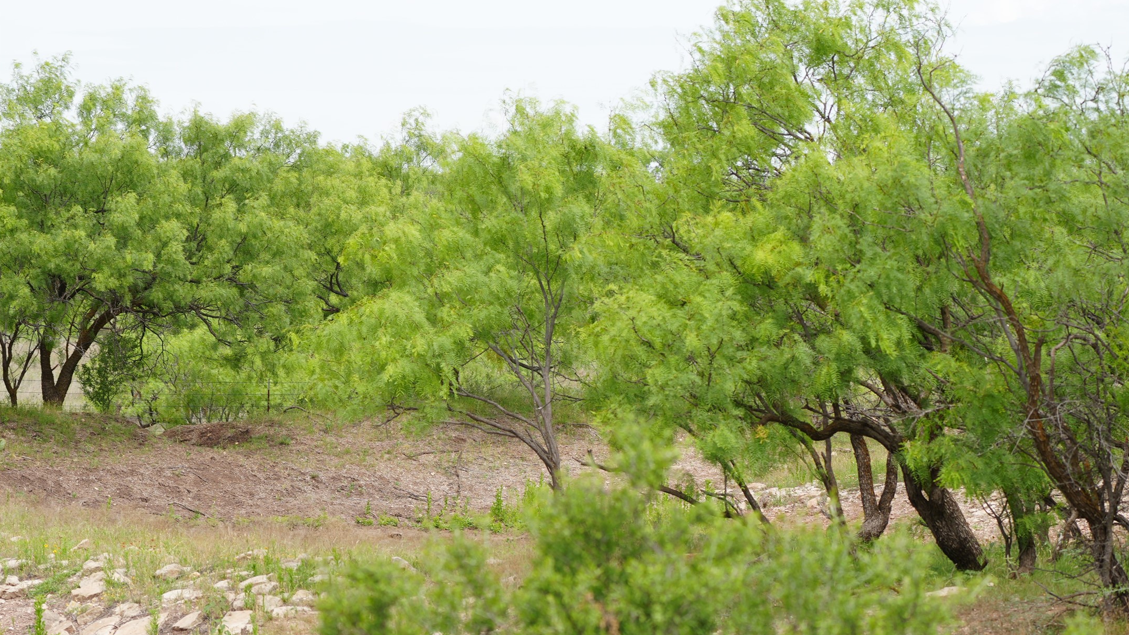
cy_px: 374
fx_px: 4730
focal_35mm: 158
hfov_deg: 13.6
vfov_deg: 7.7
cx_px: 564
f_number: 6.3
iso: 100
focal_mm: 100
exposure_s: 1/200
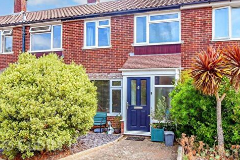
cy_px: 64
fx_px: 187
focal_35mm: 28
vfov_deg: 46.2
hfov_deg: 65.4
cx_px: 117
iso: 250
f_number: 8
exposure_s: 1/200
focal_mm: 13
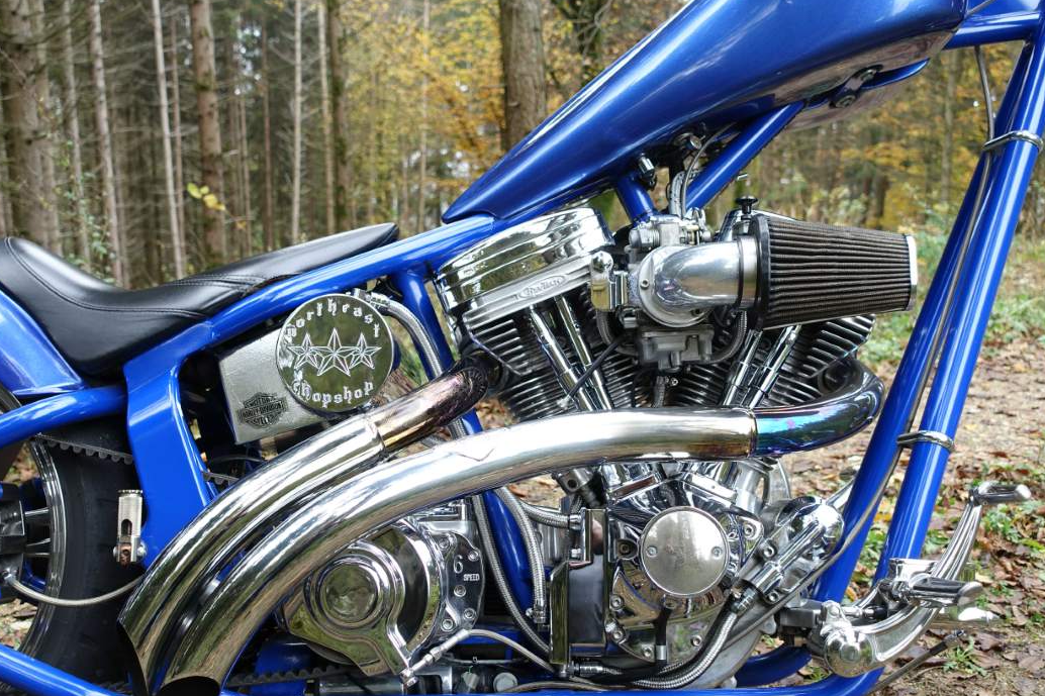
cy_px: 376
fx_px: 1132
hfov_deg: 49.5
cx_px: 488
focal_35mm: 39
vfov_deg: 34.2
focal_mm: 12.81
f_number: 2.8
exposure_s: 1/80
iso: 125
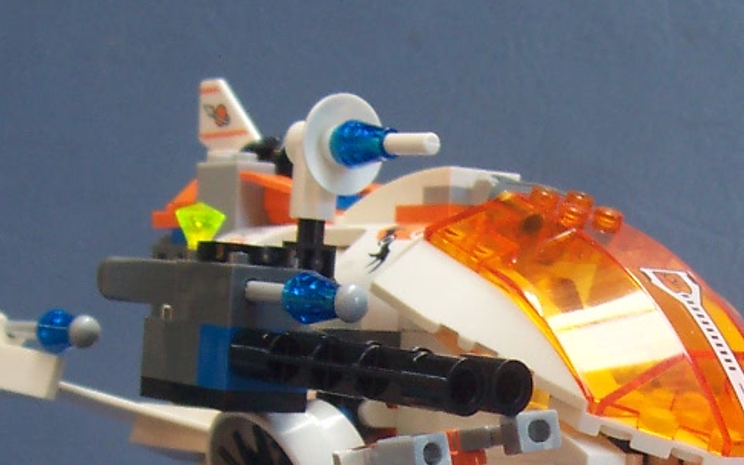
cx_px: 584
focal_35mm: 97
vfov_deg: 12.9
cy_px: 635
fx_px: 1967
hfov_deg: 21.2
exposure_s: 1/30
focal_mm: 5.6
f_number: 2.8
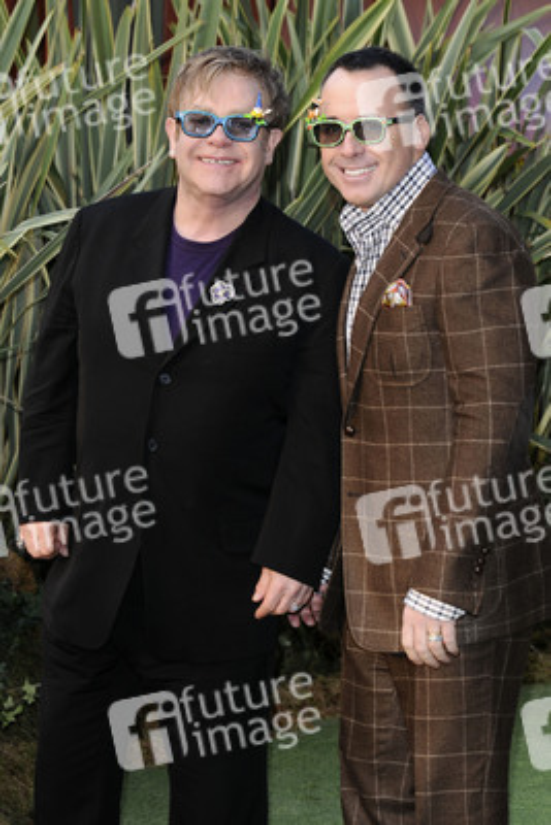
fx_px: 3165
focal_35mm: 138
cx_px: 276
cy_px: 412
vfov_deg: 14.9
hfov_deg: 9.9
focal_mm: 92
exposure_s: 1/160
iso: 200
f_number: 5.6
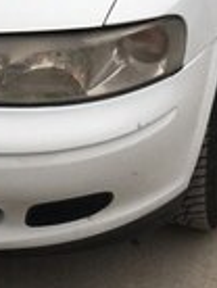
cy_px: -75
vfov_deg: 17.8
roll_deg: +4.2
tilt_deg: -21.0
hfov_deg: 13.9
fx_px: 867
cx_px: -42
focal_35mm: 104
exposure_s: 1/197
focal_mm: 4.15
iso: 25
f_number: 2.2
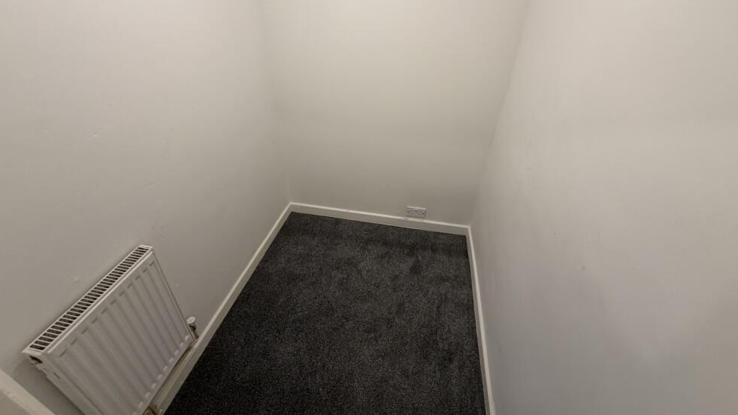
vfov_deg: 66.4
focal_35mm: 16
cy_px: 166
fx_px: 313
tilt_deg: -32.4
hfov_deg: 99.4
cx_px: 374
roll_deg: -1.7
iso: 160
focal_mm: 2.22
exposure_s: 1/50
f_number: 2.2
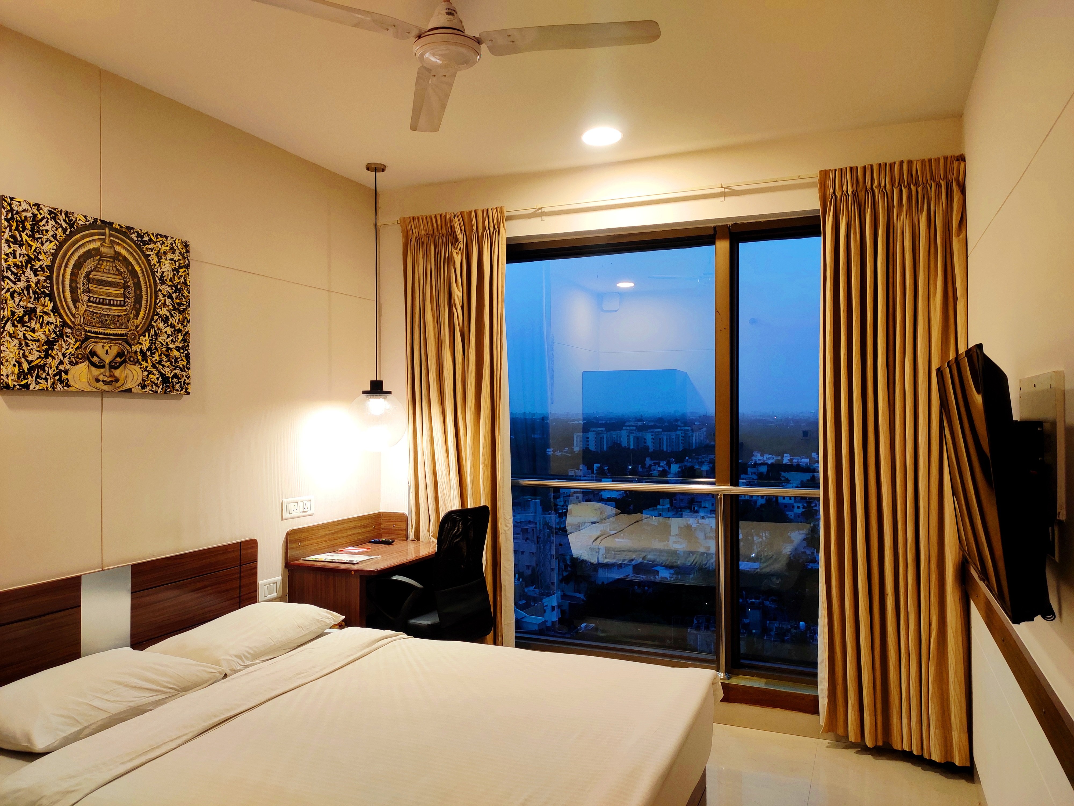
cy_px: 403
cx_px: 537
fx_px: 776
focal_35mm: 25
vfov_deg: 54.9
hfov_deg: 69.4
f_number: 1.79
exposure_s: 1/33
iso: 358
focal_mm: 4.74
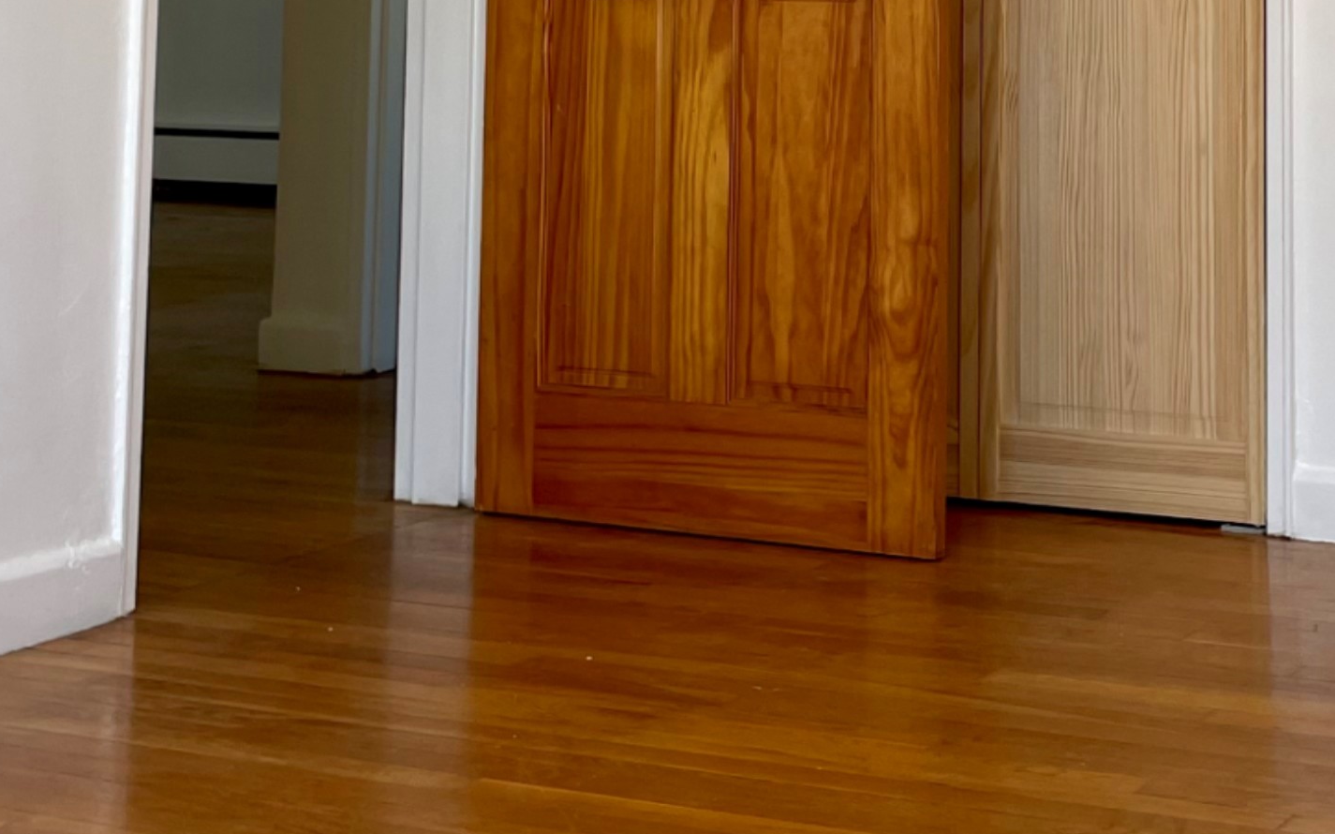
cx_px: 917
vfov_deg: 16.0
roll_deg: -0.5
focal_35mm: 78
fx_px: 2837
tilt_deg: +4.2
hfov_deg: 26.3
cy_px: -209
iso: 32
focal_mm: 4.2
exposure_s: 1/126
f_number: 1.6
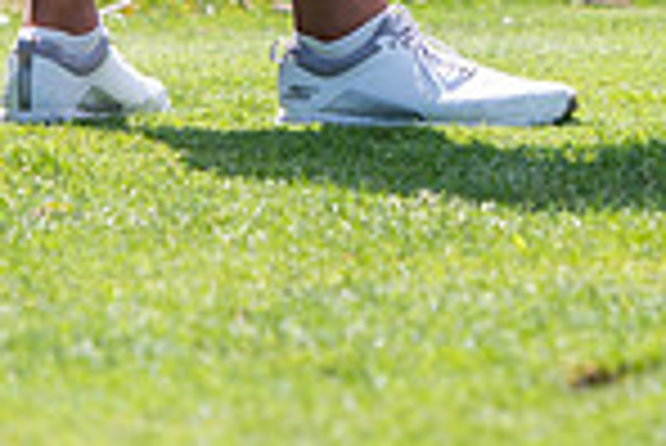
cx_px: 315
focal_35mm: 547
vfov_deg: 2.5
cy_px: -259
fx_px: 10129
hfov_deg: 3.8
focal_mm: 140
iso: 200
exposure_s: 1/1250
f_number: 3.2
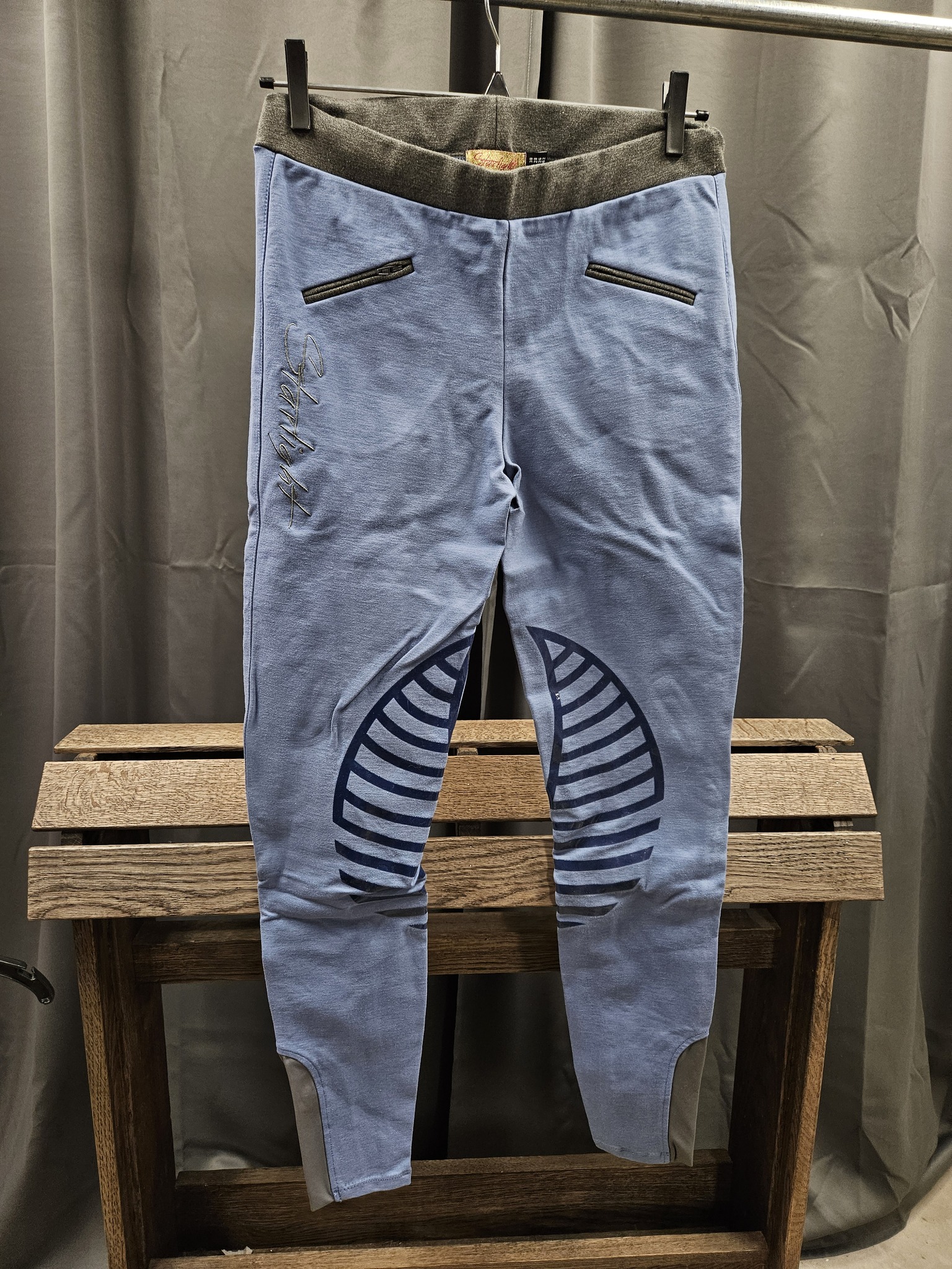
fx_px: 843
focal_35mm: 23
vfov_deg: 73.9
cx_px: 476
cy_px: 634
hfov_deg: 58.9
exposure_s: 1/100
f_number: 1.8
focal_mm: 5.4
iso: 200
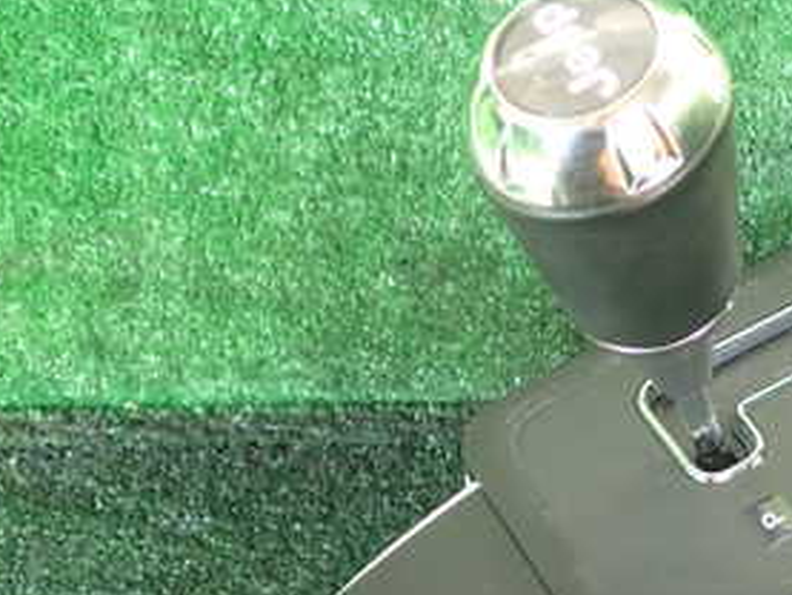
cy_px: 472
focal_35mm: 65
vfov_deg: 22.3
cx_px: 632
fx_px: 1488
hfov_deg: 29.2
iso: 200
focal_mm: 5.4
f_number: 2.3
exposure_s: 1/60
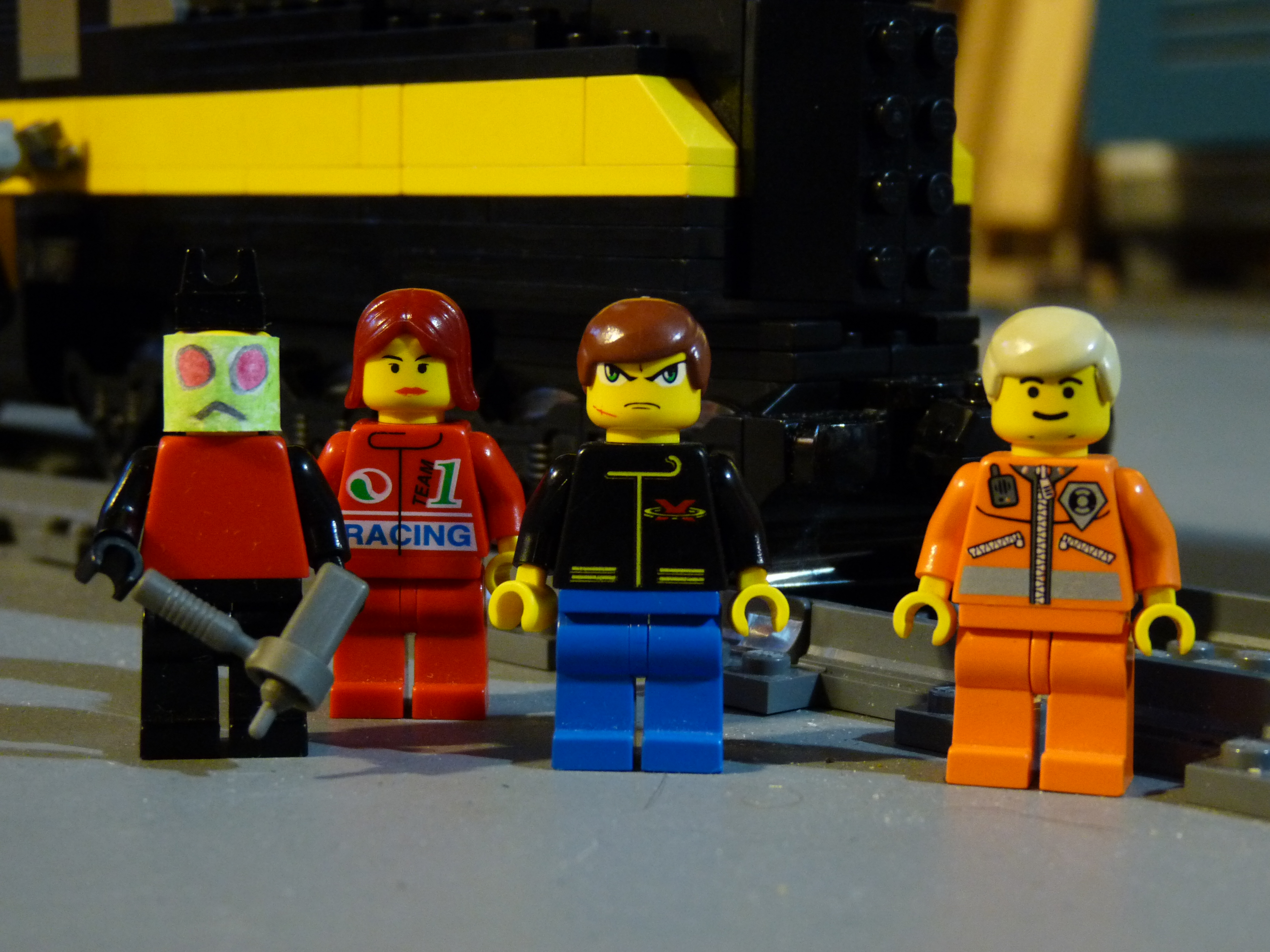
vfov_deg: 22.6
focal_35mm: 65
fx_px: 2385
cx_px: 635
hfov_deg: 29.8
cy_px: 476
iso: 400
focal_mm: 11.5
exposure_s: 1/5
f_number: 3.4
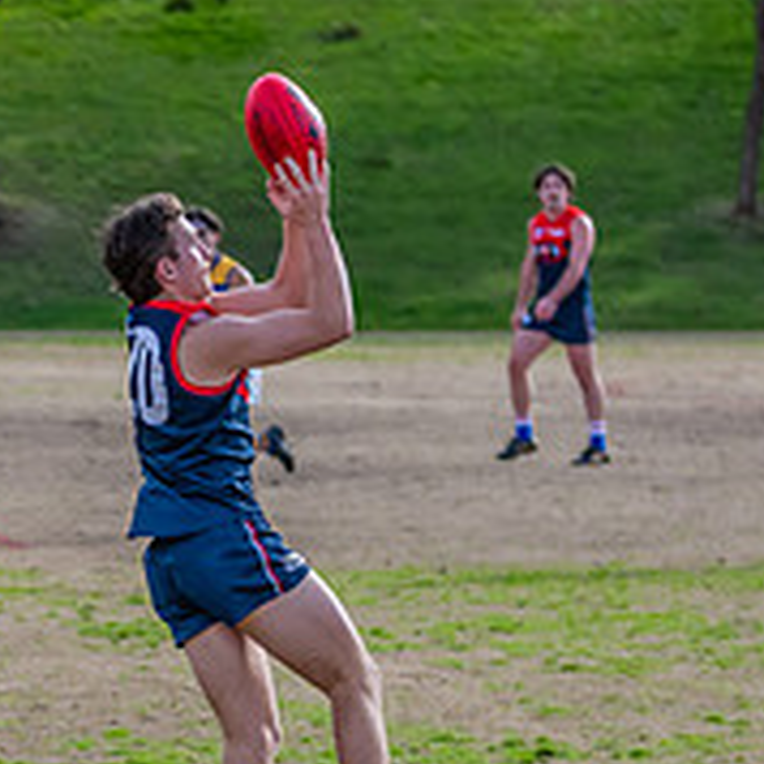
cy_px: 785
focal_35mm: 481
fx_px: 12011
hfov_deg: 3.6
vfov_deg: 3.6
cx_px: 347
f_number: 5.6
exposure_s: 1/1600
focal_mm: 150
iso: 800
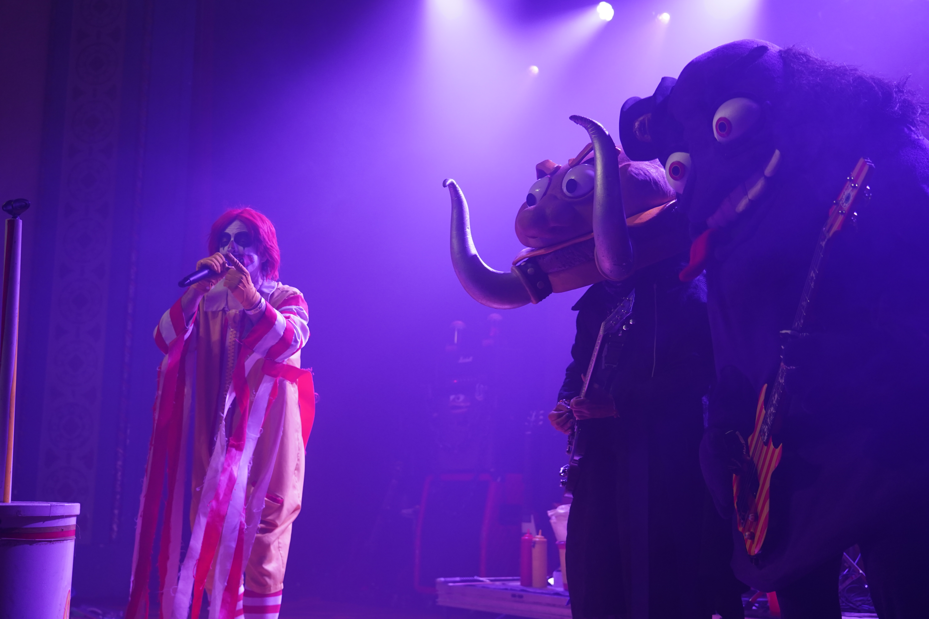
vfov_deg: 29.2
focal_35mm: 46
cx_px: 464
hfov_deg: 42.7
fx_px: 1187
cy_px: 310
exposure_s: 1/160
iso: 1250
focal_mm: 46
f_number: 4
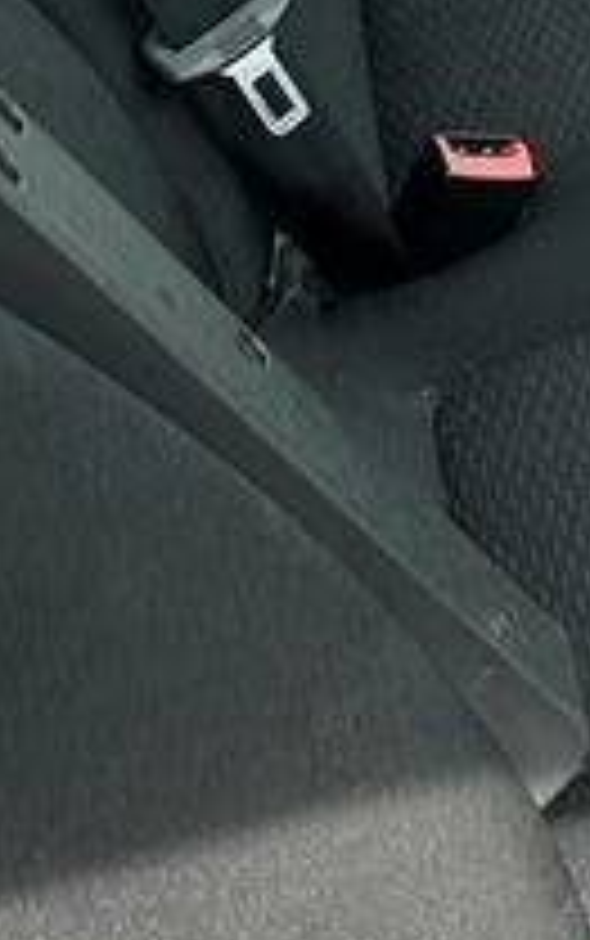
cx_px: 1351
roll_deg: +2.1
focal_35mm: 109
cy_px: -364
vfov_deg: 17.6
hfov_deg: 10.6
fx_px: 2798
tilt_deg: -24.1
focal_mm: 6.86
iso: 80
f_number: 1.78
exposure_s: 1/989
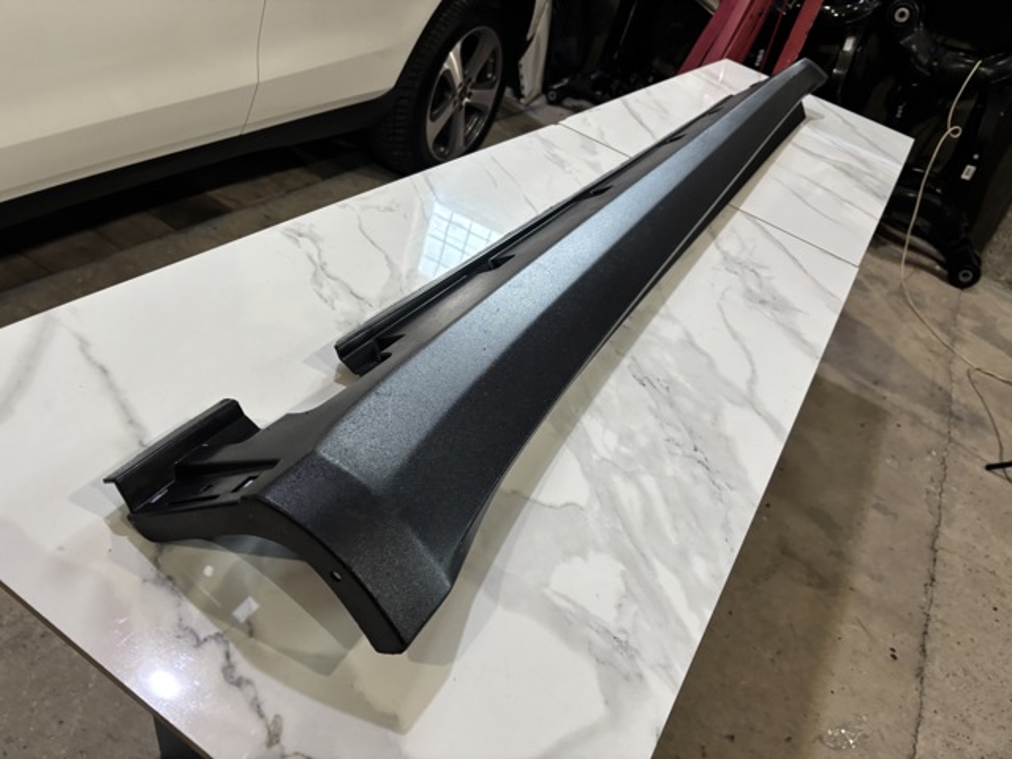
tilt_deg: -34.7
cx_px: 506
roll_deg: -19.6
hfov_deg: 67.3
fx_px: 760
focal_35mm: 26
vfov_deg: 53.1
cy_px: 380
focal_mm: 5.96
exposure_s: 1/50
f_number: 1.6
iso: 200
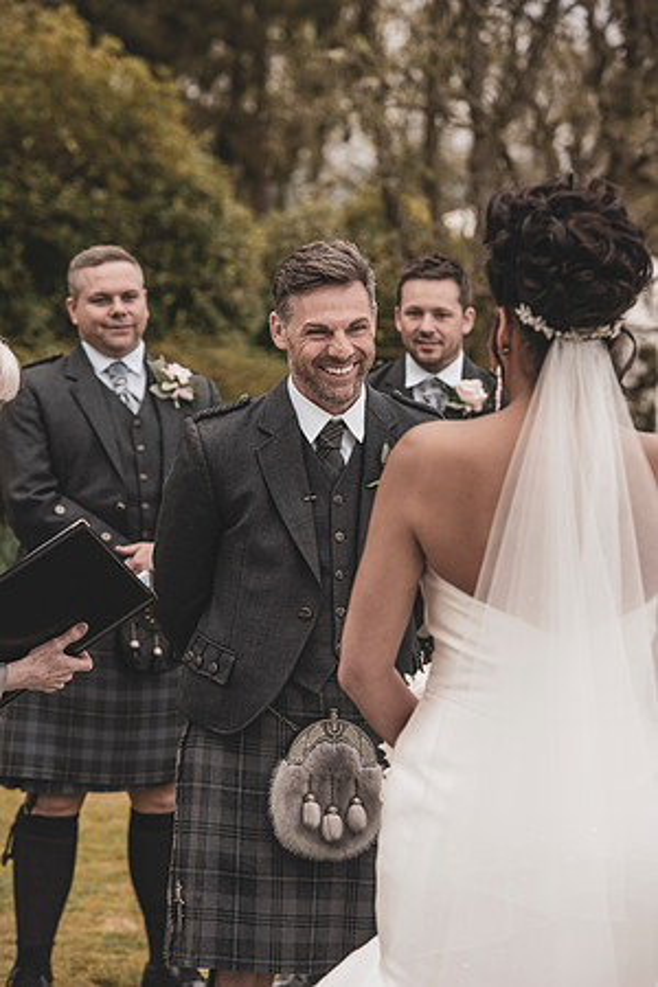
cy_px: 494
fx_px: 3701
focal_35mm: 135
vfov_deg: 15.2
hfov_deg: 10.2
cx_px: 329
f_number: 5.6
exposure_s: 1/320
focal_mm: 135
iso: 250
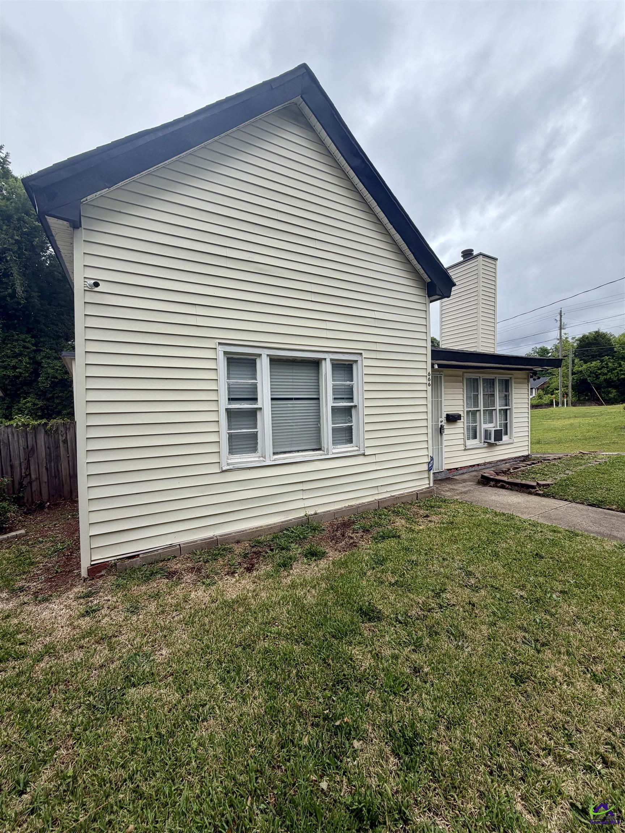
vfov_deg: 102.1
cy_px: 416
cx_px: 312
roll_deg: +1.2
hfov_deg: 85.7
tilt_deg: -2.9
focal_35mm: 14
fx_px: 337
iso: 20
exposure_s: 1/770
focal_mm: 2.22
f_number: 2.2
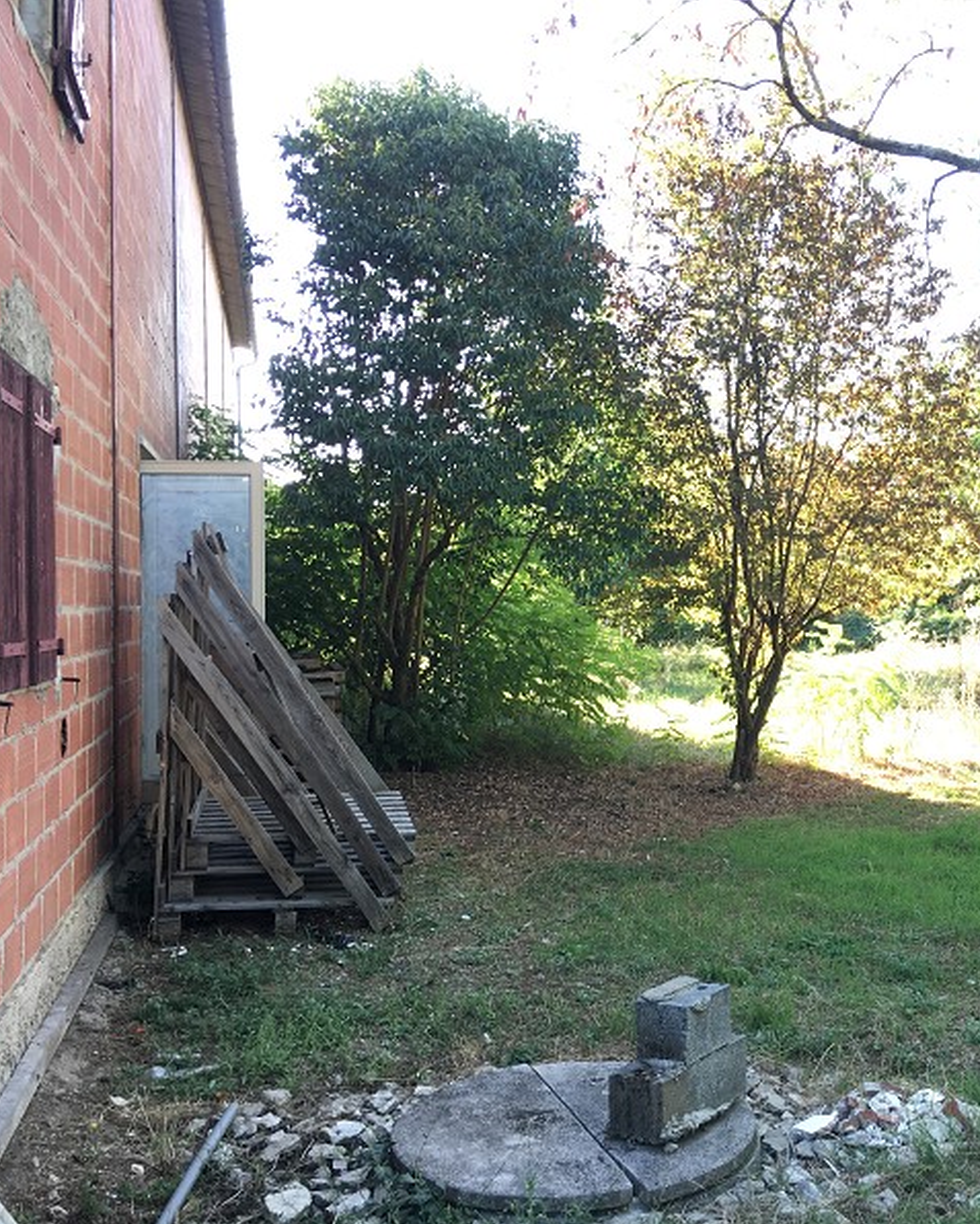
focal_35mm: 38
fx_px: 1377
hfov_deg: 37.6
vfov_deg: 47.9
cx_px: 801
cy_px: 614
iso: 25
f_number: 2.2
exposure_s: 1/50
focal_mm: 4.15
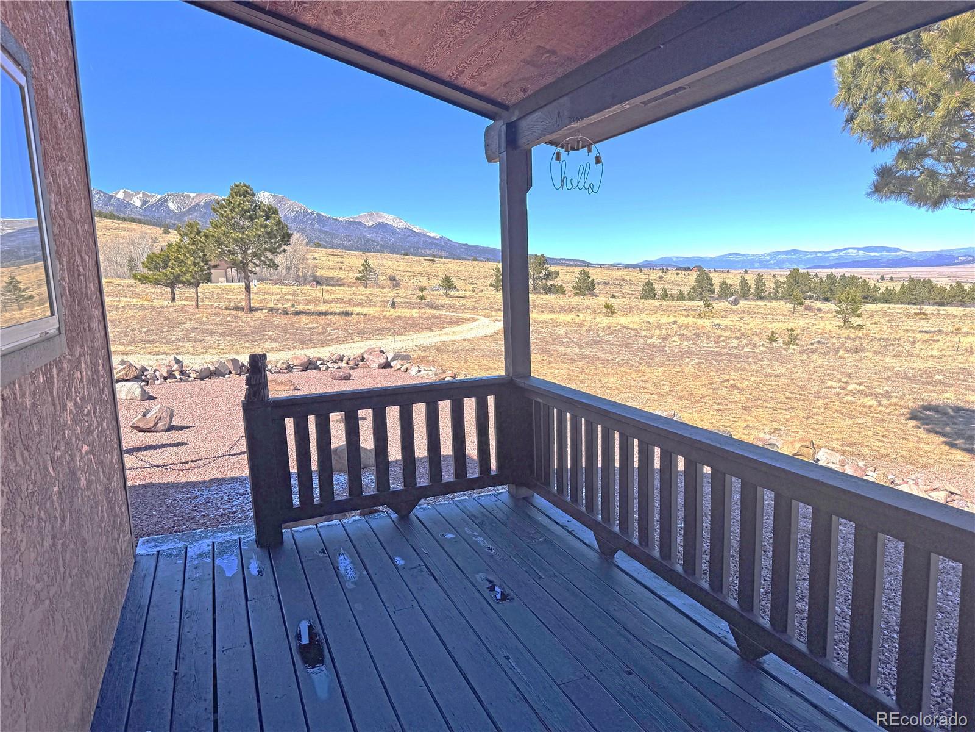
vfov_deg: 56.8
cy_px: 366
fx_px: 676
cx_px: 488
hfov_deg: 71.6
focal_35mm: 24
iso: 80
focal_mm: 6.76
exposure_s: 1/4608
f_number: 1.78
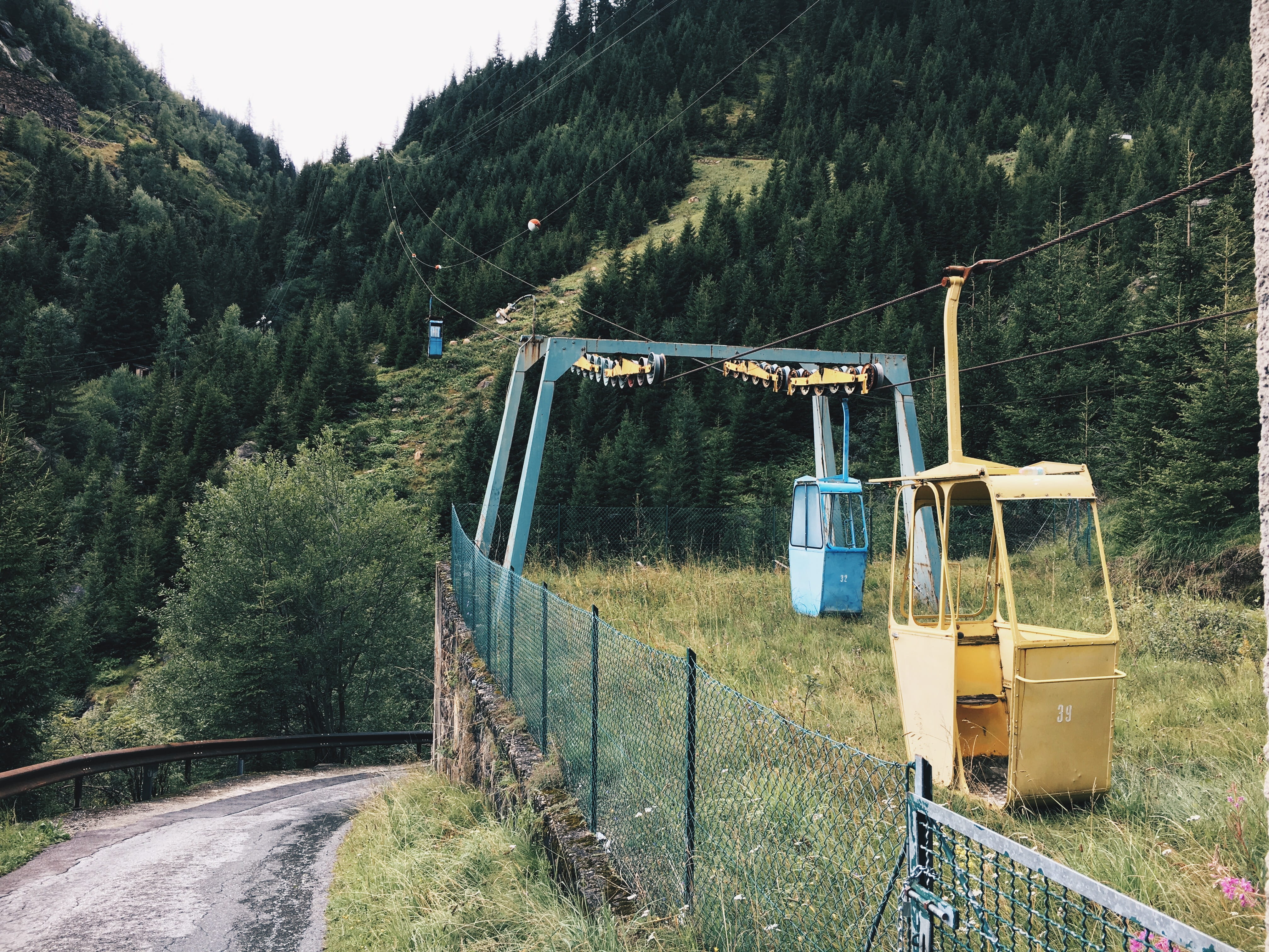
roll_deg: -0.7
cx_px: 634
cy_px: 476
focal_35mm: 29
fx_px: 1063
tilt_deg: +2.0
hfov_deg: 61.7
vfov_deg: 48.2
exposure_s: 1/202
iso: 25
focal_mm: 4.15
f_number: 2.2
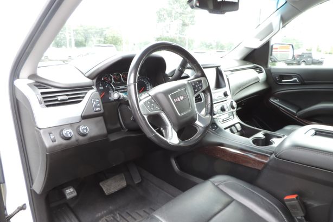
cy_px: 129
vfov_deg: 49.4
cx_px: 165
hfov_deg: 69.4
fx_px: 241
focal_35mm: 26
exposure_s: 1/30
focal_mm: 4.3
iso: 140
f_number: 3
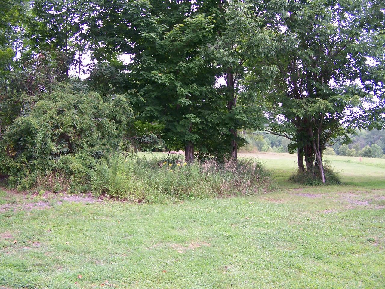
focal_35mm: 38
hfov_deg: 49.0
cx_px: 192
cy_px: 144
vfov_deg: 37.7
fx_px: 423
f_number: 2.8
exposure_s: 1/125
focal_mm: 6.3
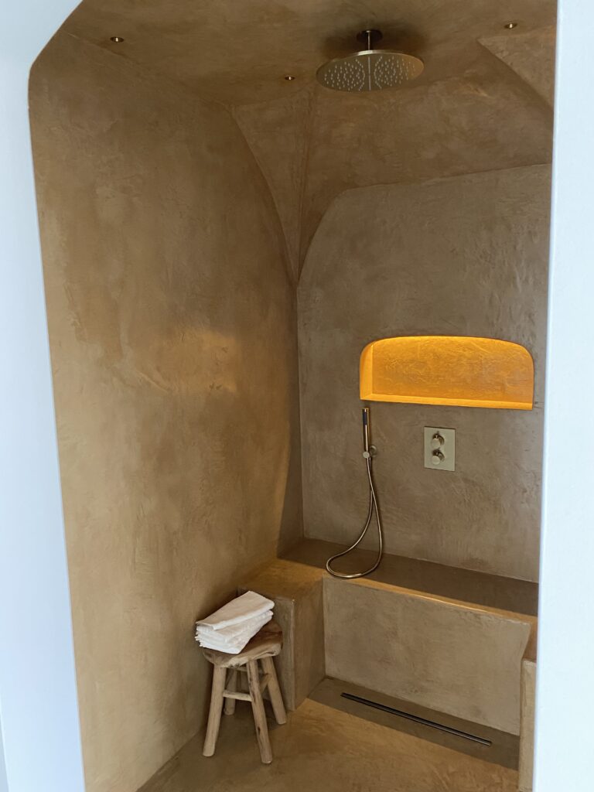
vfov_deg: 67.3
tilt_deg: -8.9
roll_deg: +1.3
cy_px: 396
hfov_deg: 53.1
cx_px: 297
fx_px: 595
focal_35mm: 26
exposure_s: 1/50
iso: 250
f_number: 1.8
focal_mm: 4.25
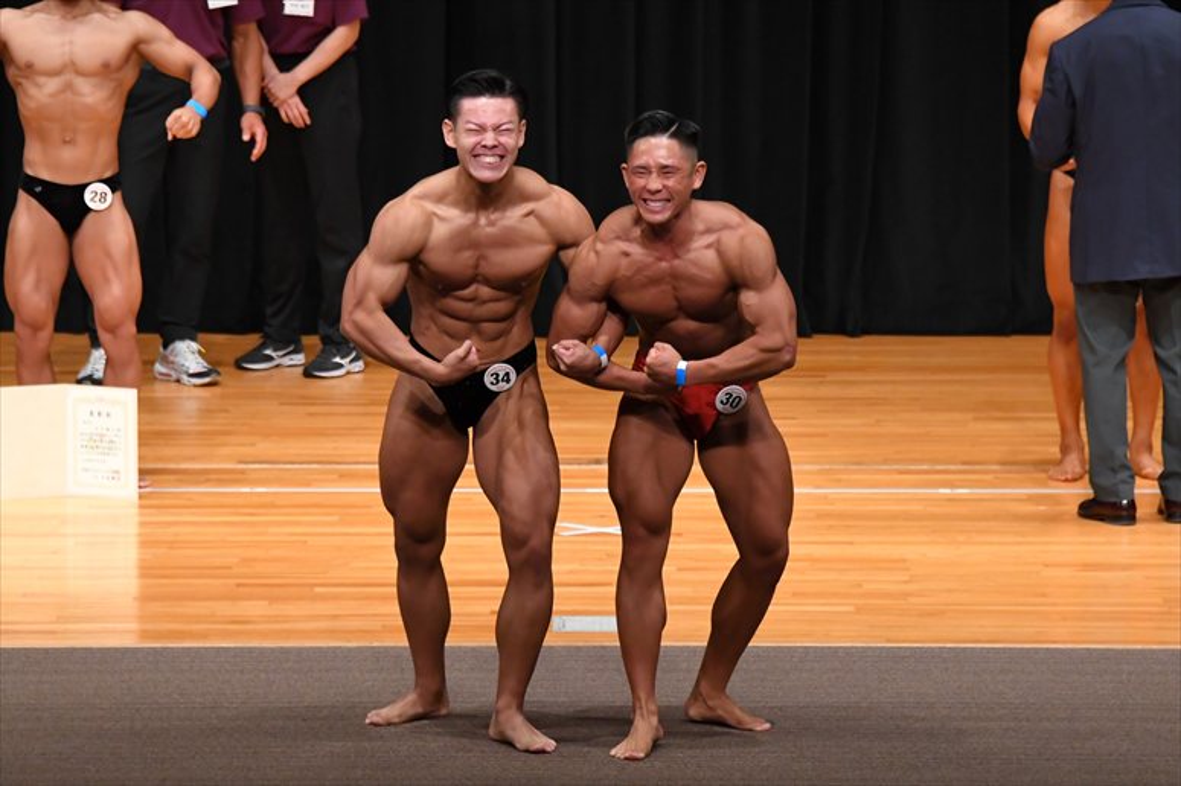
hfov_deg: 8.1
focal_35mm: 255
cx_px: 590
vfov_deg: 5.4
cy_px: 393
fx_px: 8361
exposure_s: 1/400
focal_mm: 170
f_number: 5.6
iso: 4000
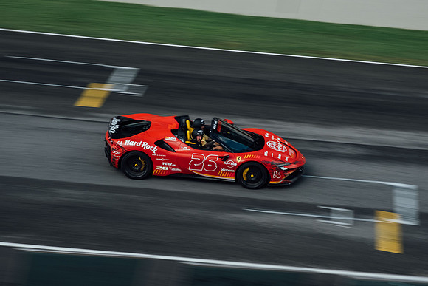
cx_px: 188
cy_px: 147
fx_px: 1149
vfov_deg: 14.2
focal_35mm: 97
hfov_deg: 21.1
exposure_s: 1/125
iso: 400
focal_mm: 55
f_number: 9
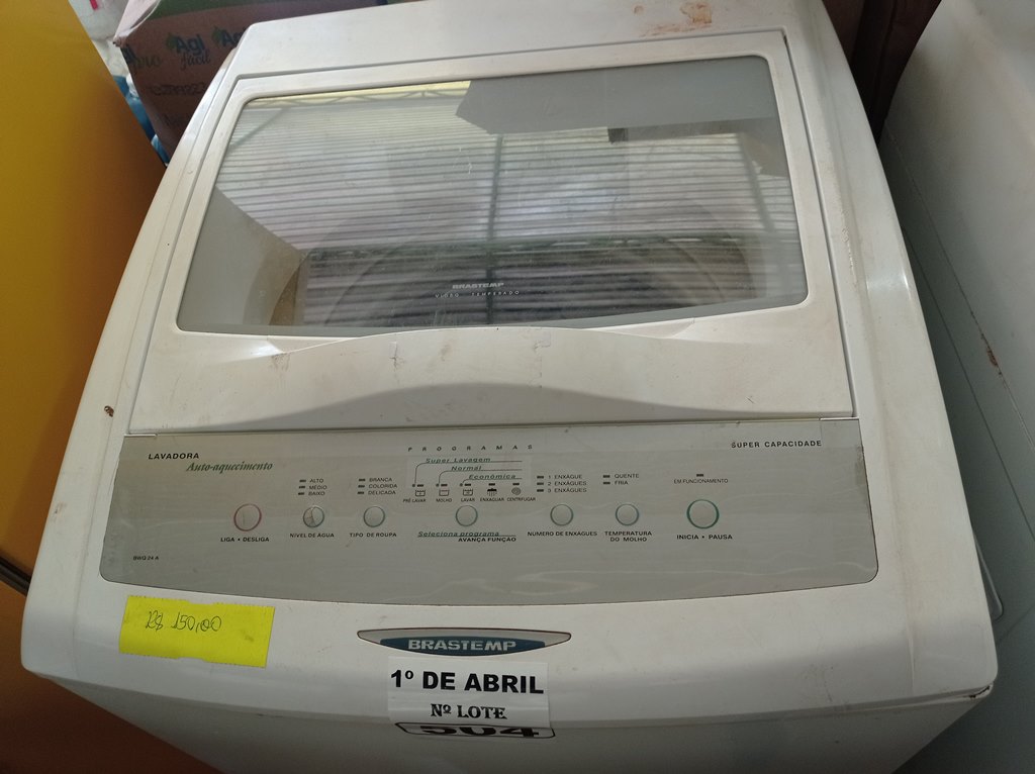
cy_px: 387
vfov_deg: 49.7
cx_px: 518
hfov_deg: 63.5
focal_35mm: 28
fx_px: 836
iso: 249
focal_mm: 4.7
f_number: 1.79
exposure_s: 1/30
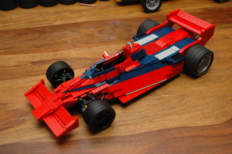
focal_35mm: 46
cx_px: 116
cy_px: 77
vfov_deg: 28.9
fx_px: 299
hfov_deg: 42.4
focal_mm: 31
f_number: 5.6
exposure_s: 1/60
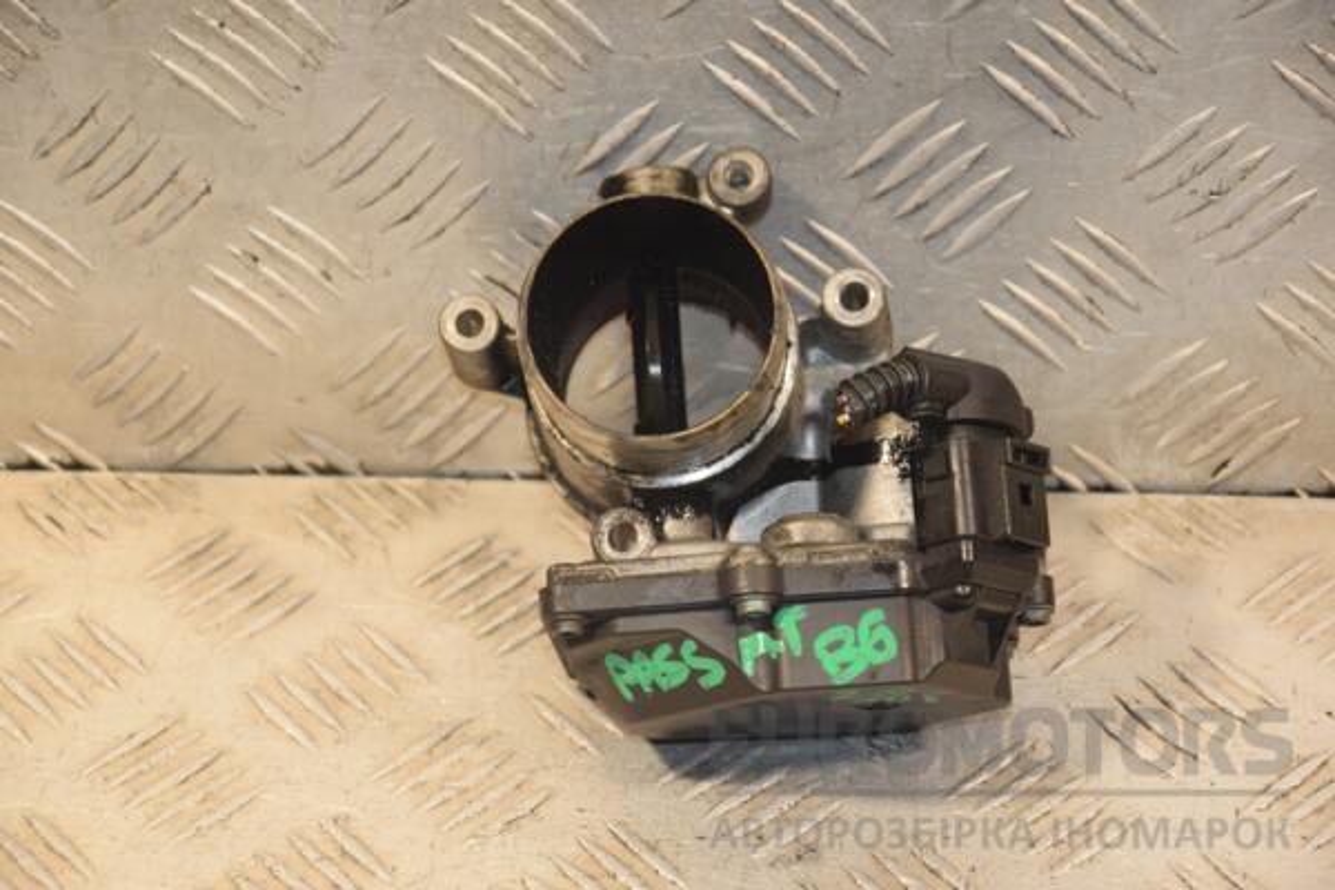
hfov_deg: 17.1
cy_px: 445
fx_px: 4450
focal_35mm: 120
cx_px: 668
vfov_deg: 11.4
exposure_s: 1/200
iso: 800
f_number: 5.3
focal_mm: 80
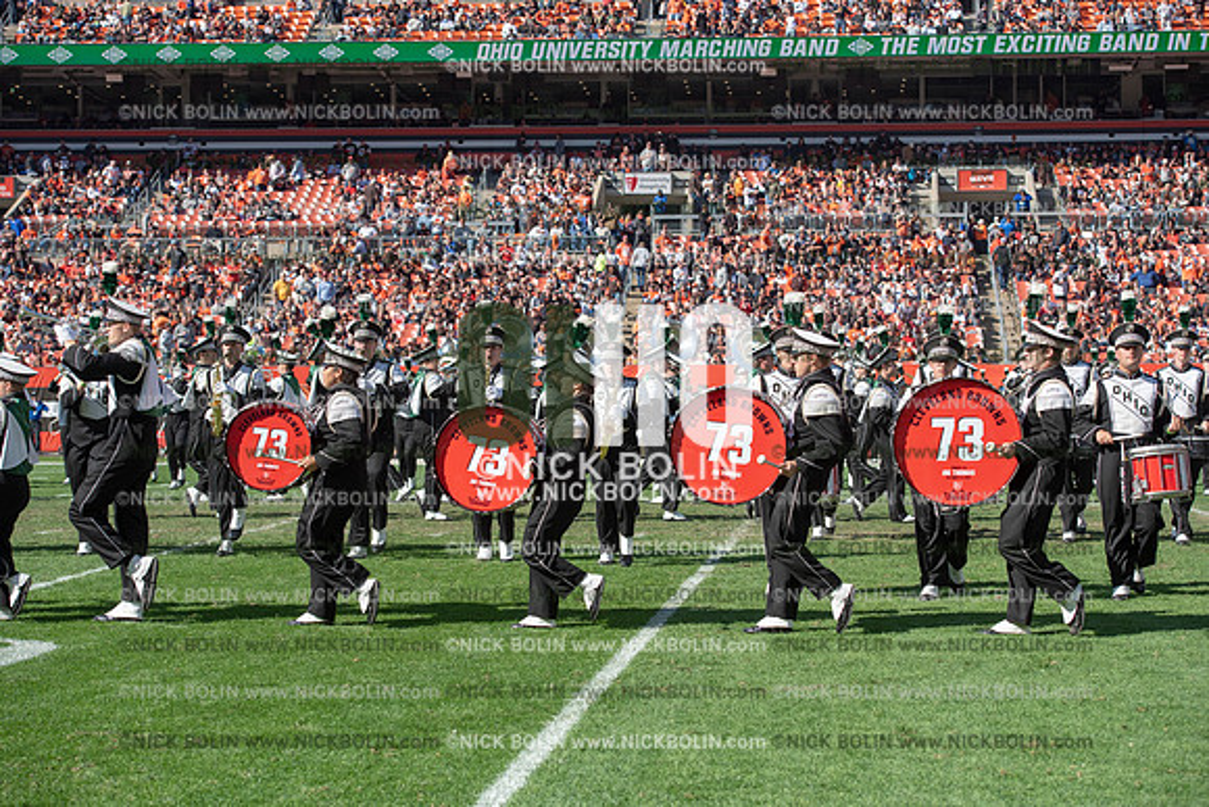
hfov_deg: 28.8
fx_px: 2351
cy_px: 404
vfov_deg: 19.5
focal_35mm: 70
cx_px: 604
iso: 400
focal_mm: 70
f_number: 5
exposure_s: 1/2000
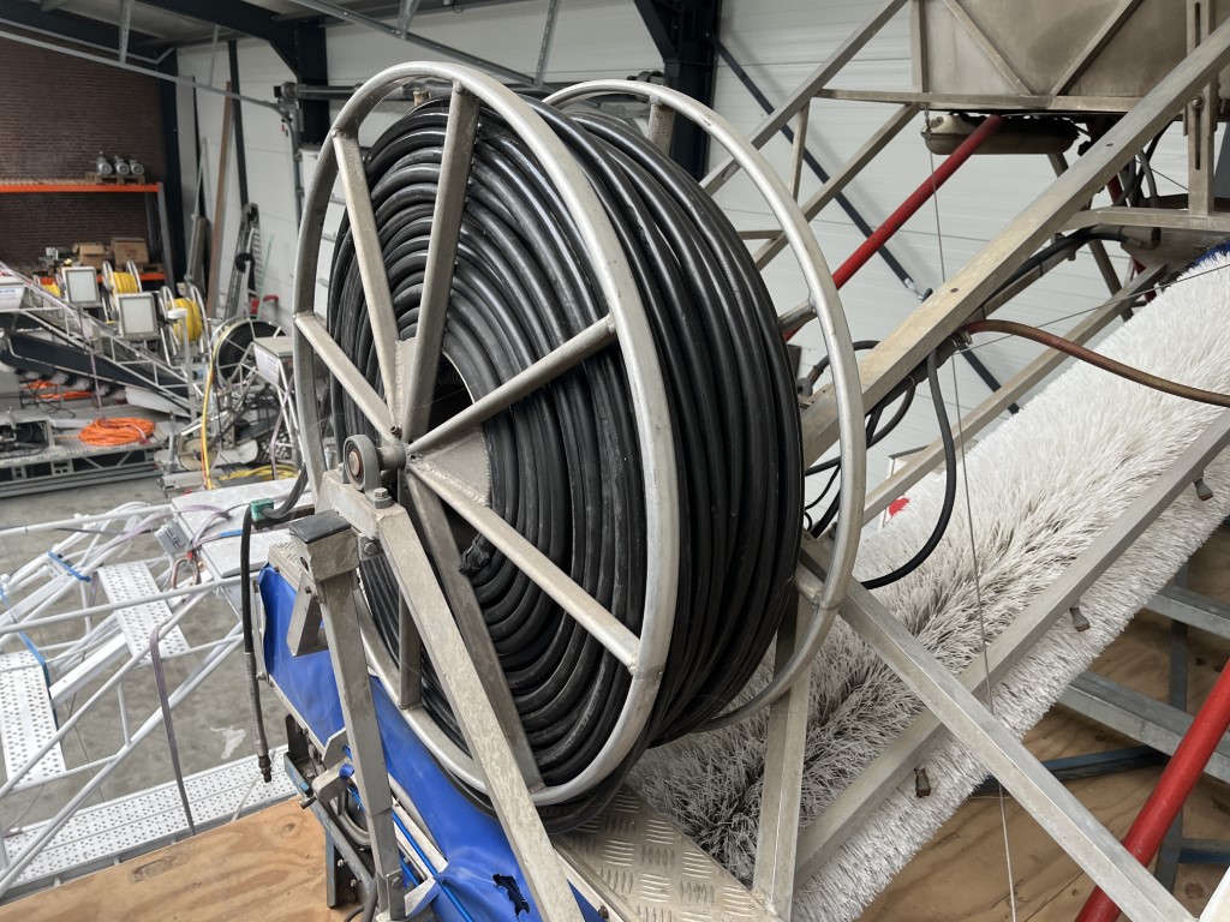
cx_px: 615
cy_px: 461
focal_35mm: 26
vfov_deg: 53.1
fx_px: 924
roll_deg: -3.3
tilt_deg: -18.8
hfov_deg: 67.3
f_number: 1.6
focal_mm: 5.1
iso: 80
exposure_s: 1/122
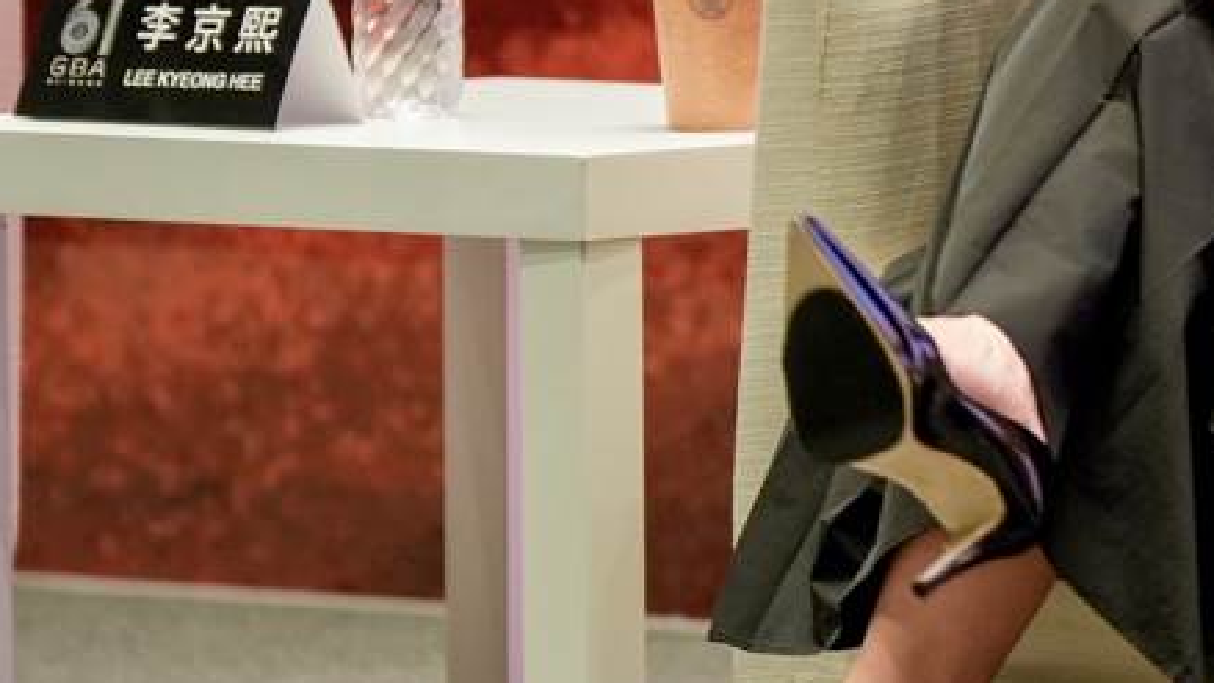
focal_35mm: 611
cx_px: 1388
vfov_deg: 2.0
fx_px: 19670
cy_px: -137
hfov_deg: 3.5
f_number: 2.8
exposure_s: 1/160
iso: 1600
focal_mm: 200
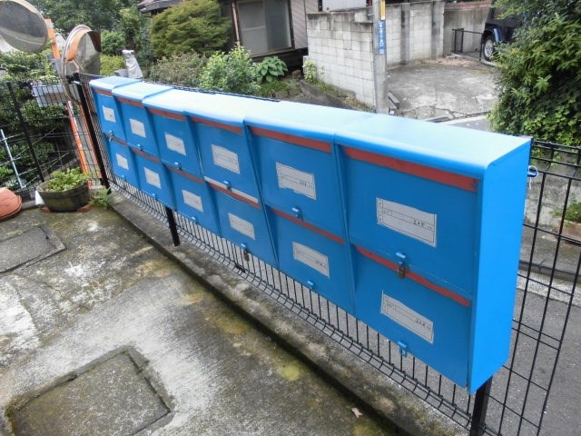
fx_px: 436
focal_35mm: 26
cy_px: 218
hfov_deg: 67.3
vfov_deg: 53.1
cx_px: 290
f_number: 3.5
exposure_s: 1/100
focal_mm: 4.6
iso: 100
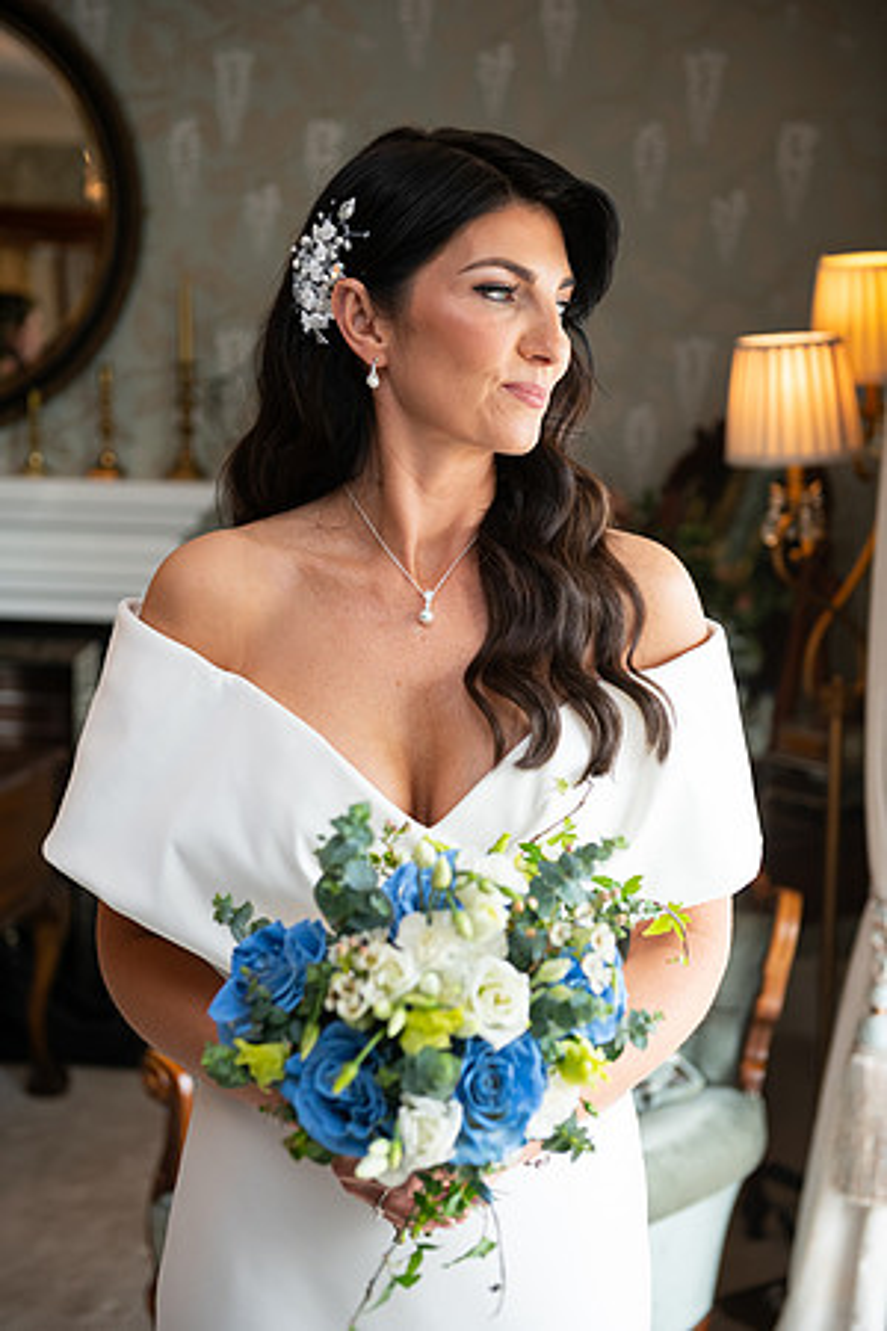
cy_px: 666
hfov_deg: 24.6
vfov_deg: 36.2
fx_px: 2033
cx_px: 444
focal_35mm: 55
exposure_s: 1/160
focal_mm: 55
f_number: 3.5
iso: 400
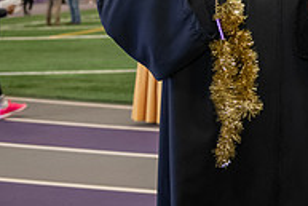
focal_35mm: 126
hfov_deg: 15.3
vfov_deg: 10.7
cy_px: -53
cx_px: 423
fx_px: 1079
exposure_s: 1/160
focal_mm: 42
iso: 2500
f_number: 4
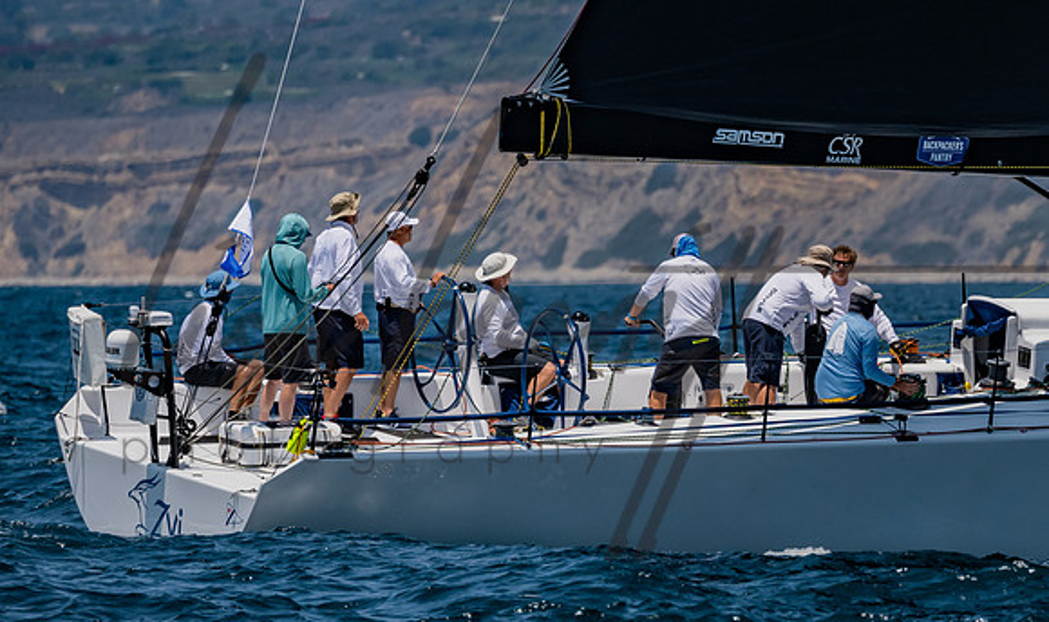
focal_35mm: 693
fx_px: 19527
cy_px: 329
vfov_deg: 1.8
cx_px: 891
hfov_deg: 3.1
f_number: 5.6
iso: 320
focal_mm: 340
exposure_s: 1/2500
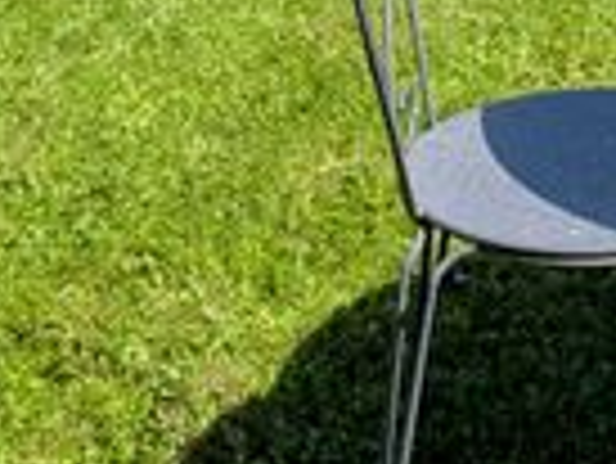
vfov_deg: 12.7
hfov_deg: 18.2
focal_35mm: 105
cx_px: 616
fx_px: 1870
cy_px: -405
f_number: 1.68
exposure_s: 1/1110
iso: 19
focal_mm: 6.9
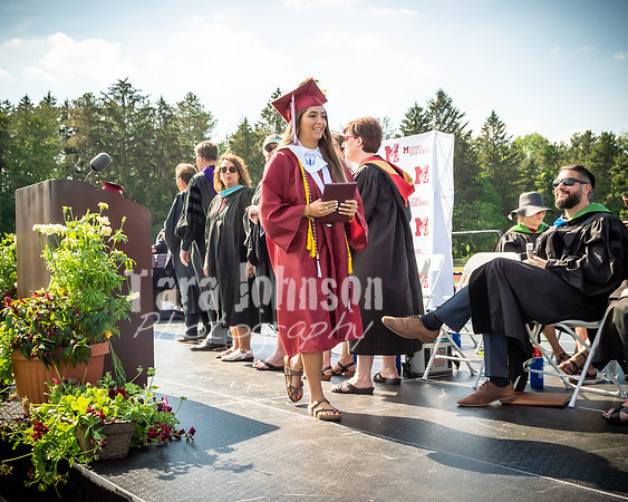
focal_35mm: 46
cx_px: 314
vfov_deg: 32.9
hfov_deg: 40.6
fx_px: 849
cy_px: 251
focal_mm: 27
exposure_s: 1/800
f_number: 7.1
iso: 200
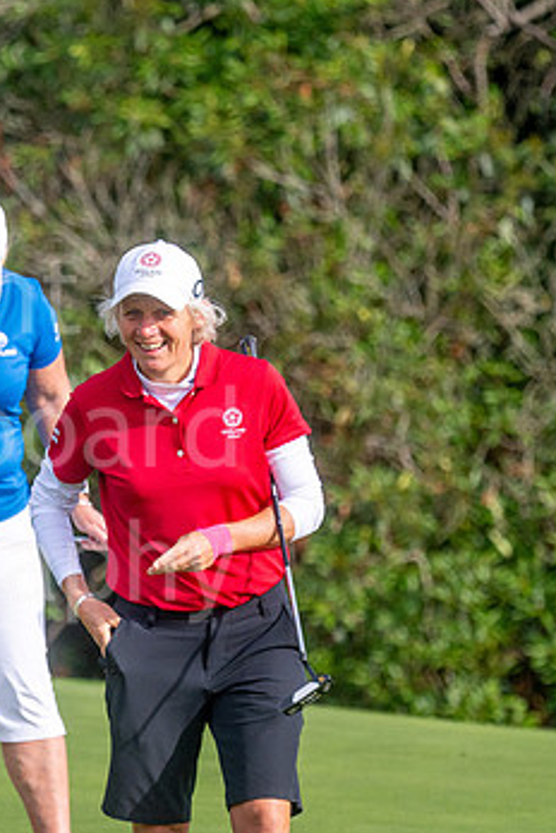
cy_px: 450
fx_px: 17350
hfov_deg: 1.8
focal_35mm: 749
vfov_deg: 2.8
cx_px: -67
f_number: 4.5
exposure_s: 1/3200
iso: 400
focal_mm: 300
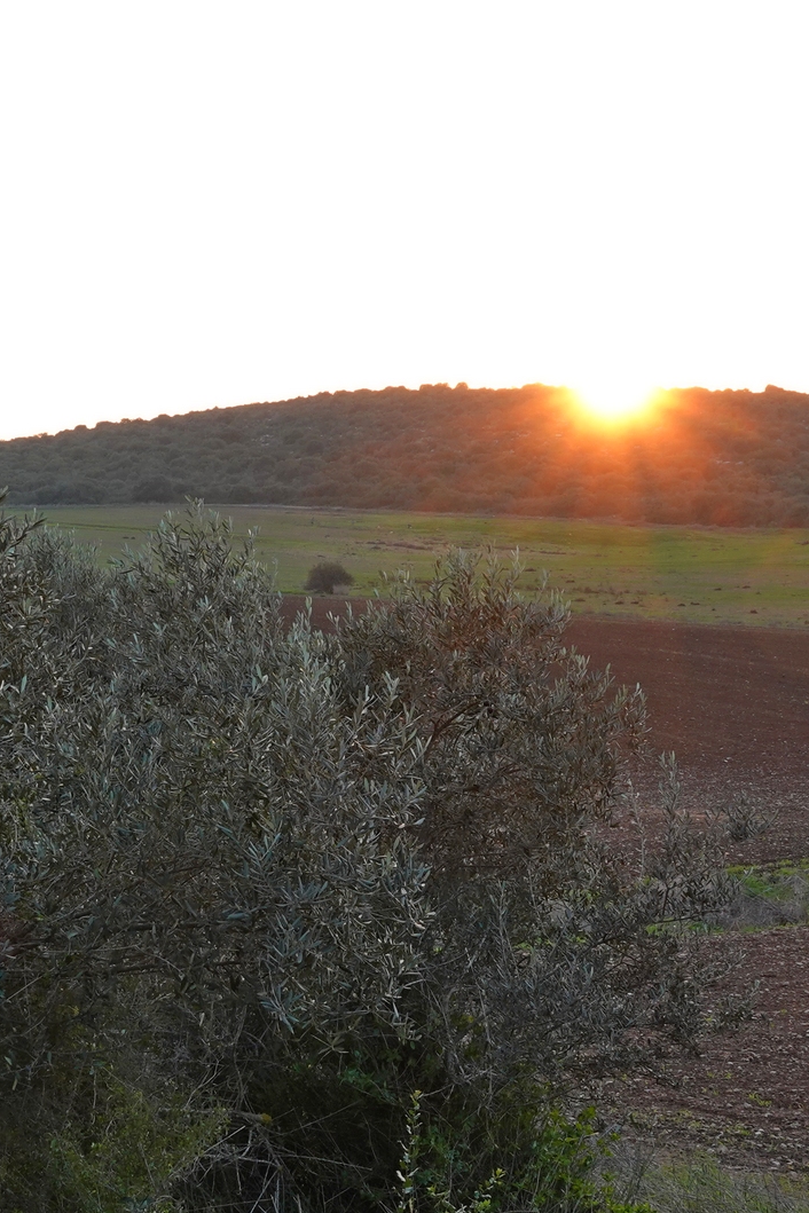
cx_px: 315
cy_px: 603
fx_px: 2191
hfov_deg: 20.9
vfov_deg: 31.0
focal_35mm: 65
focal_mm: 15.73
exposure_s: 1/80
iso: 200
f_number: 6.3
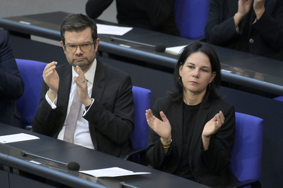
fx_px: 3928
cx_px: 142
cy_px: 94
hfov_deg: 4.1
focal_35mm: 500
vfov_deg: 2.7
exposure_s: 1/320
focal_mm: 500
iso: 10000
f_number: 5.6
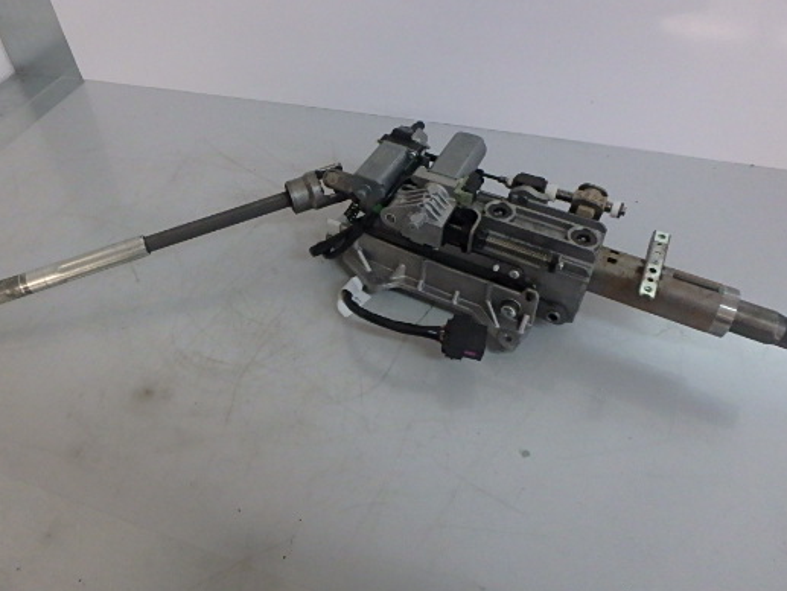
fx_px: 591
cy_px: 242
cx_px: 329
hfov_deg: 66.9
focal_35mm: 26
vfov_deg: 52.8
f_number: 3.5
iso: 800
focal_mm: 3.7
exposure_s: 1/250
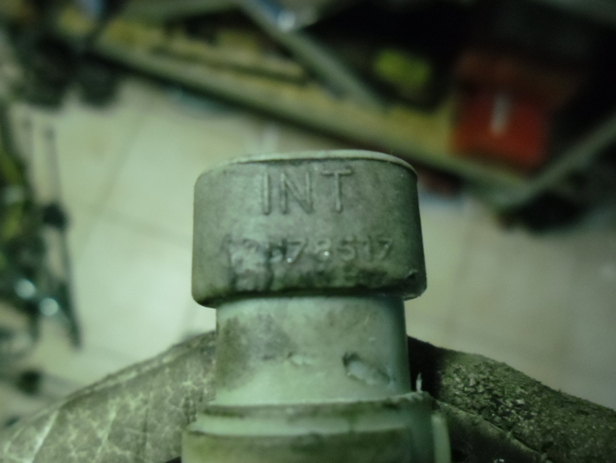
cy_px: 236
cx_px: 311
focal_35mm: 28
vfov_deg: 49.8
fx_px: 498
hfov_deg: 63.4
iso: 400
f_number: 3.5
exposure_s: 1/22
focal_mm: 4.9
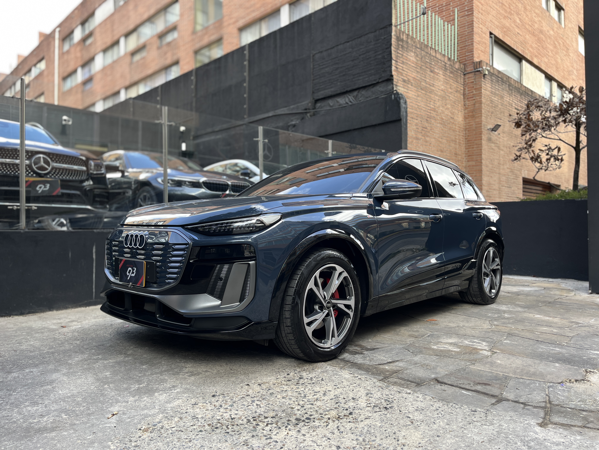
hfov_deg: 67.3
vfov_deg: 53.1
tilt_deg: +0.6
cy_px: 225
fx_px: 450
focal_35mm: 26
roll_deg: +0.2
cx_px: 300
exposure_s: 1/139
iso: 32
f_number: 1.6
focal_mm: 5.1
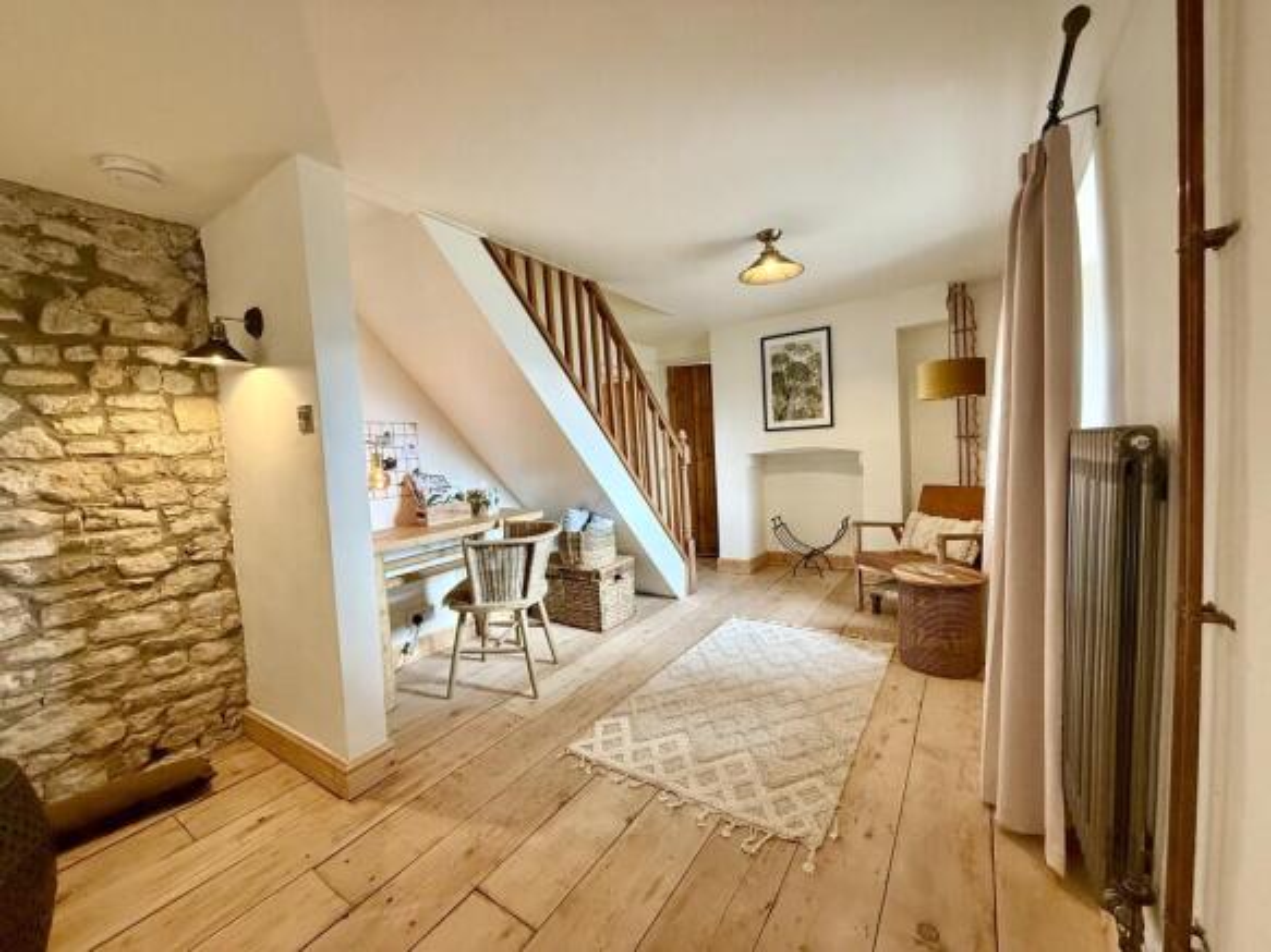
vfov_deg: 85.7
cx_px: 636
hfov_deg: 102.1
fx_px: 514
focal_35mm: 14
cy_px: 476
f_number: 2.2
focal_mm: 2.22
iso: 320
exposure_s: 1/100
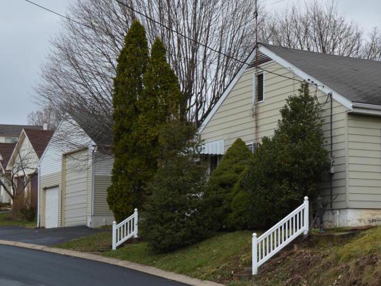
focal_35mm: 77
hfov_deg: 24.4
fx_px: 848
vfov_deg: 19.2
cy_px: 148
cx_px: 360
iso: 100
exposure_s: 1/200
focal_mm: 26
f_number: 7.1
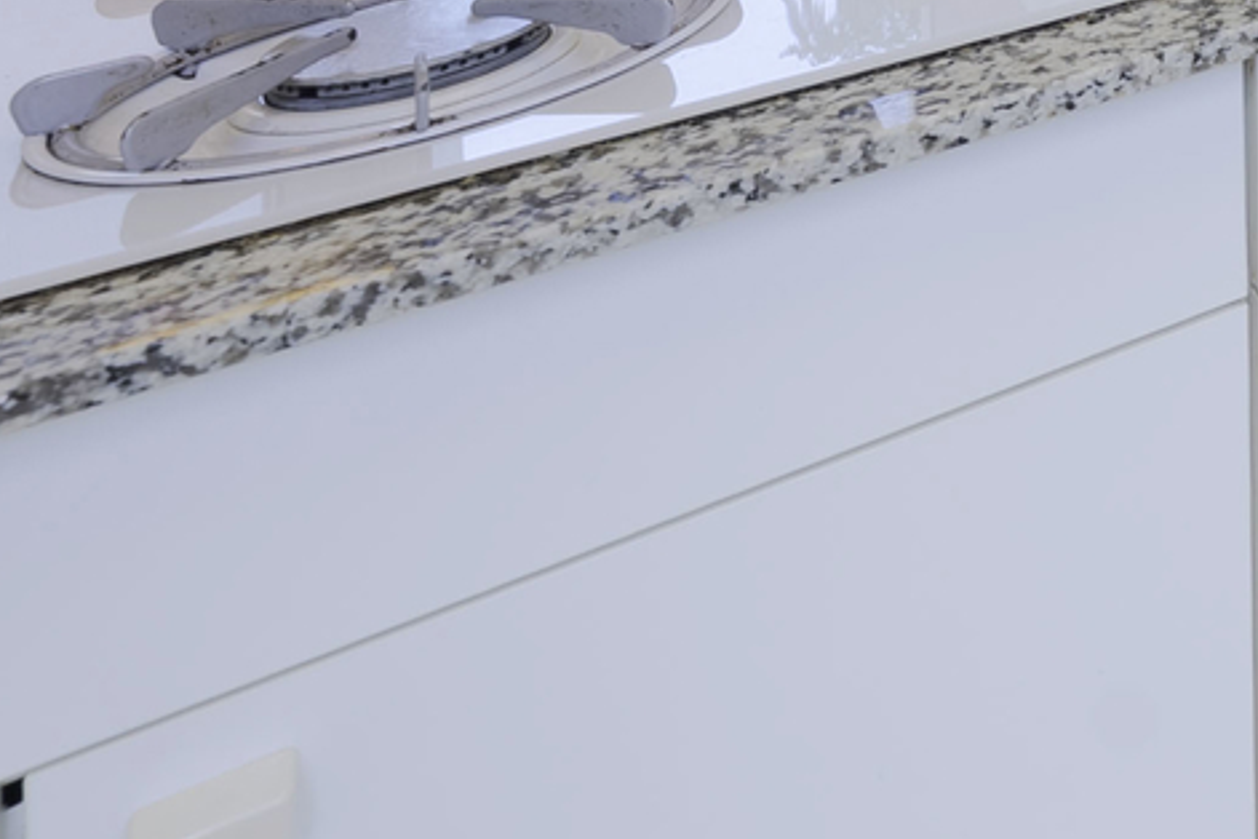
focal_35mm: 53
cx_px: 2121
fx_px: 1852
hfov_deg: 23.9
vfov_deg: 18.6
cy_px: -745
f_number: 7.1
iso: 100
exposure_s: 1.6
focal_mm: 13
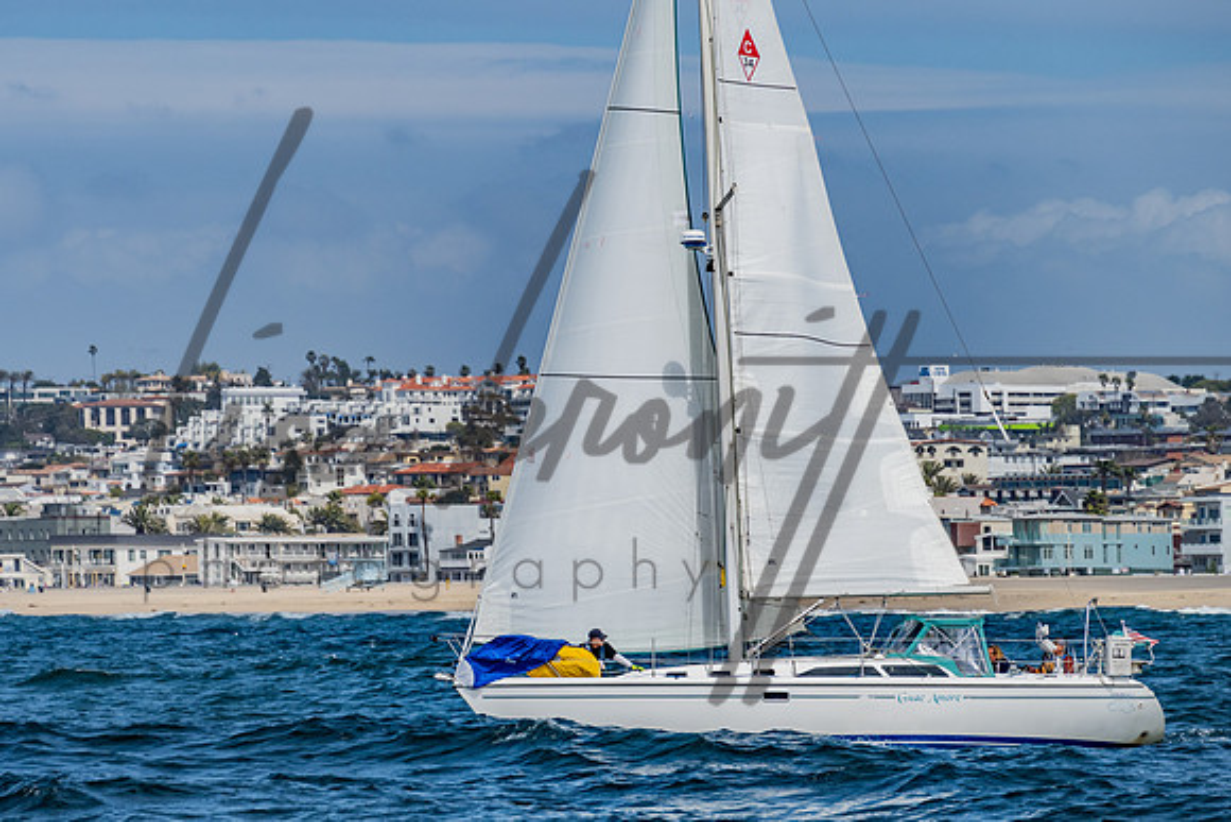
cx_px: 547
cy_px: 390
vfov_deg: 5.2
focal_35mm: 266
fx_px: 9085
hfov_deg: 7.8
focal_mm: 180
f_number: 6.3
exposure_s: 1/2500
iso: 200
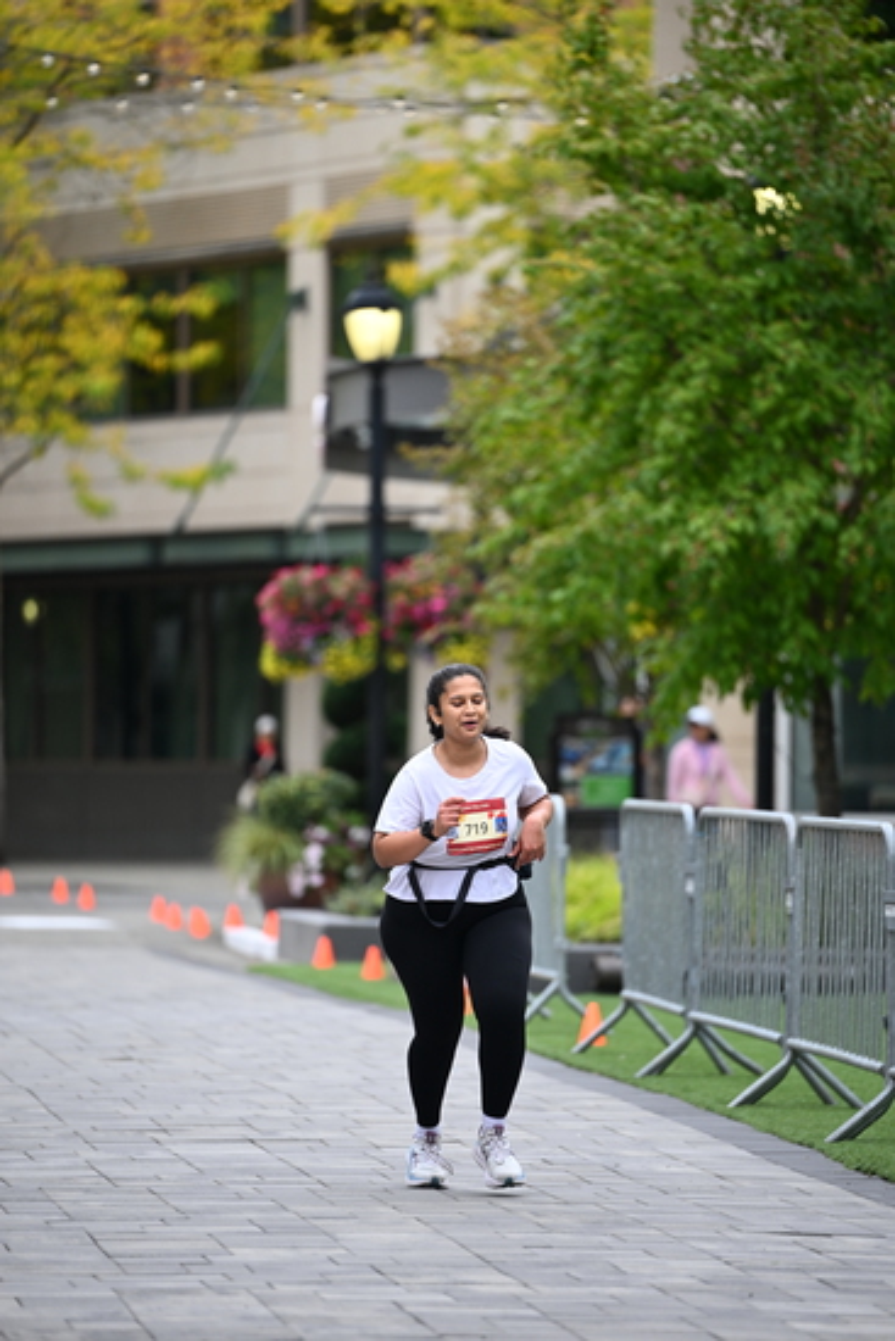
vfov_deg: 10.3
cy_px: 670
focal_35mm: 200
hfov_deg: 6.9
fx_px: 7453
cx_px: 448
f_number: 2.8
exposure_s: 1/1250
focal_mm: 200
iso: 400
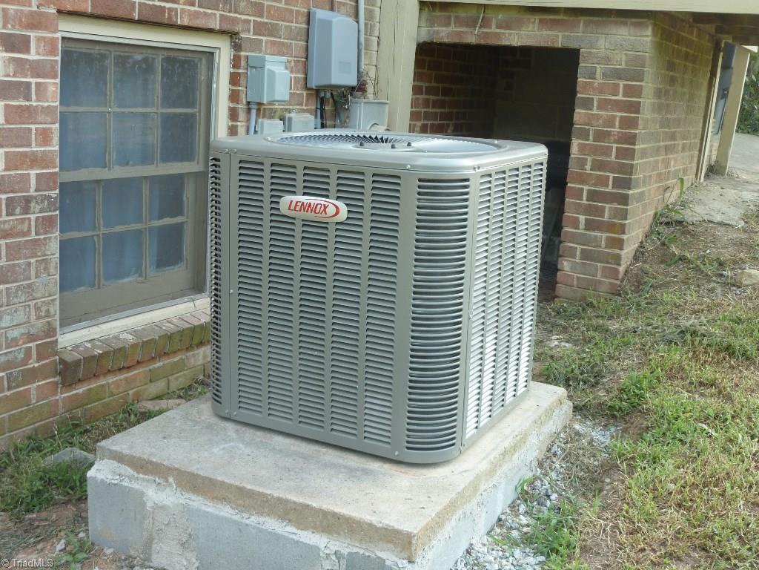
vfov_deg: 34.3
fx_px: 921
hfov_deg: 44.8
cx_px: 380
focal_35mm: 42
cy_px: 285
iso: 80
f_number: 3.7
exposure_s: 1/60
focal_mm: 6.9
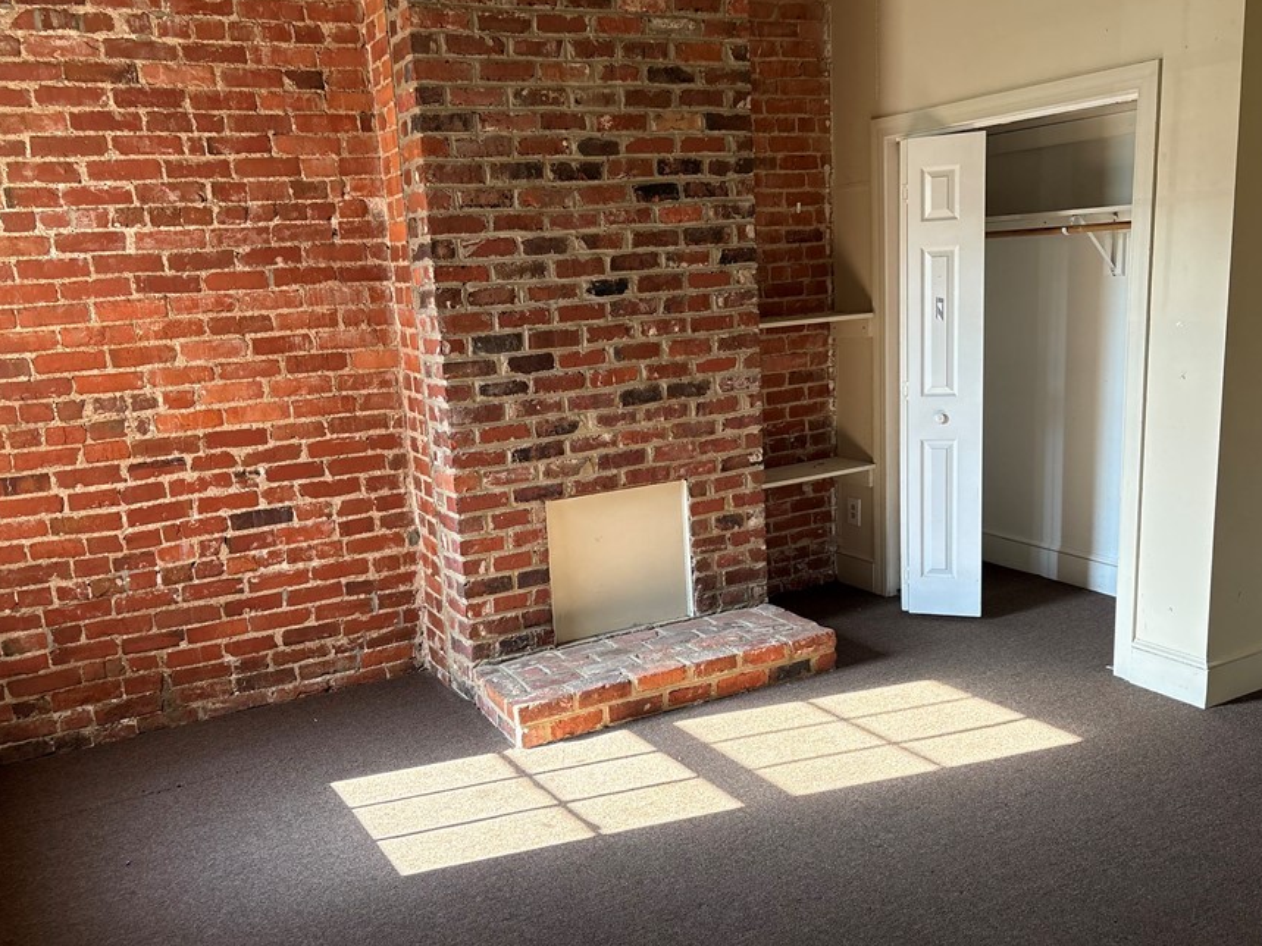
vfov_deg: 45.4
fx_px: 1130
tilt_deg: -8.4
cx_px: 602
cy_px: 523
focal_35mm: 31
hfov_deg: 58.3
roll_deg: +5.0
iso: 125
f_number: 1.6
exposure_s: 1/122
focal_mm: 5.96
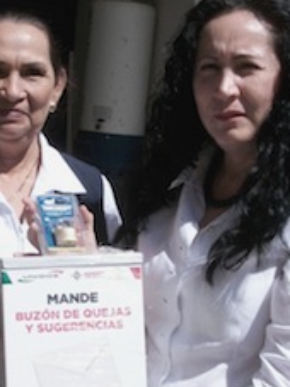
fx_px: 861
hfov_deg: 19.0
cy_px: 260
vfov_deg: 25.2
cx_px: 72
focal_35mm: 77
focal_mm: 6.3
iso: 80
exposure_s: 1/500
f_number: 5.6
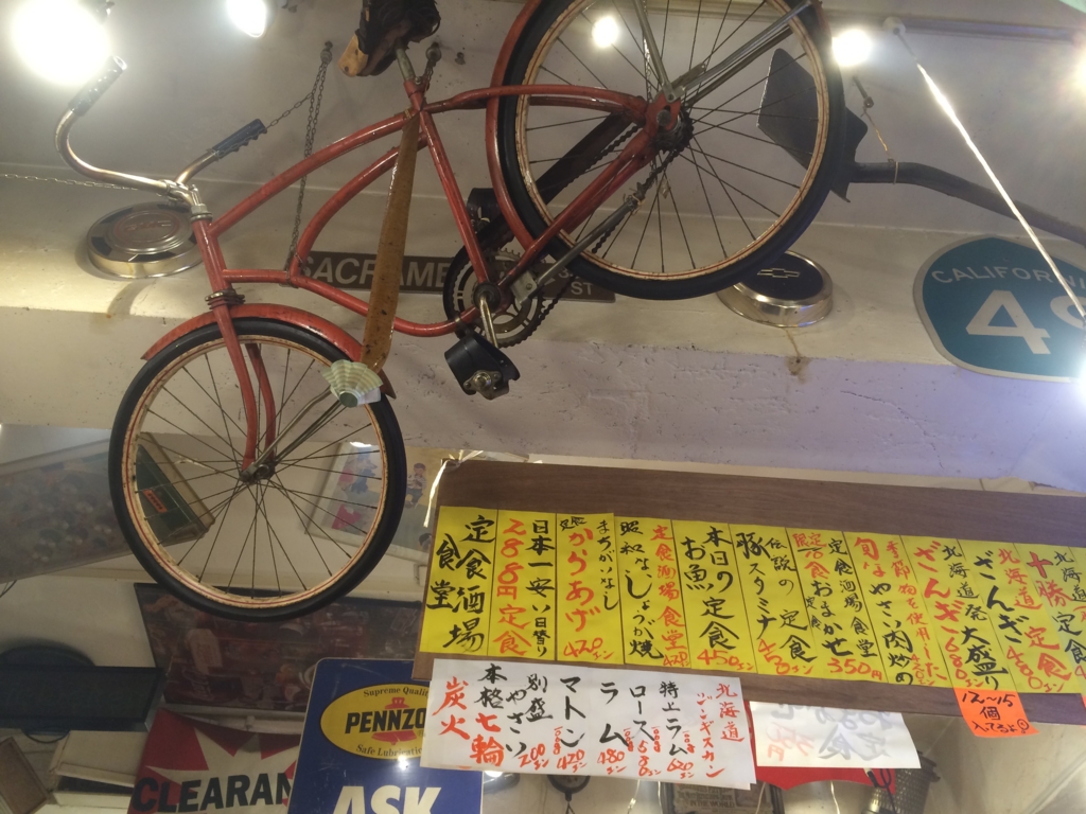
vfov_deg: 48.2
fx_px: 910
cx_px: 543
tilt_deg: +46.2
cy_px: 407
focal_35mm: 29
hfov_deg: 61.7
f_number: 2.2
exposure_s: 1/33
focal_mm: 4.15
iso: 100
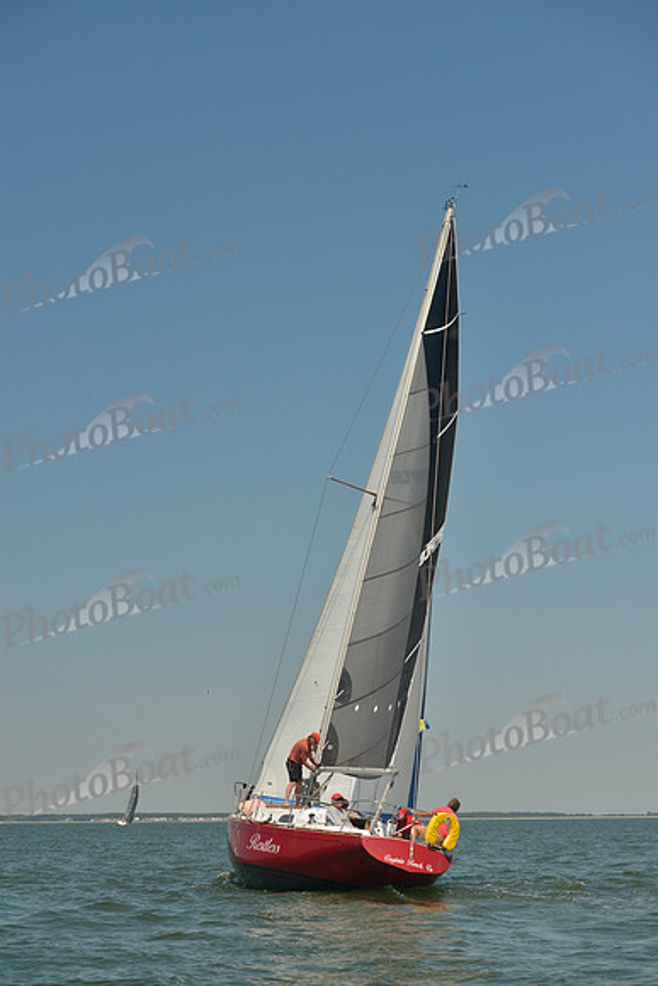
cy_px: 493
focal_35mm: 70
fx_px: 1918
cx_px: 329
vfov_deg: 28.8
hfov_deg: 19.5
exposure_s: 1/640
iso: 200
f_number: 7.1
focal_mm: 70
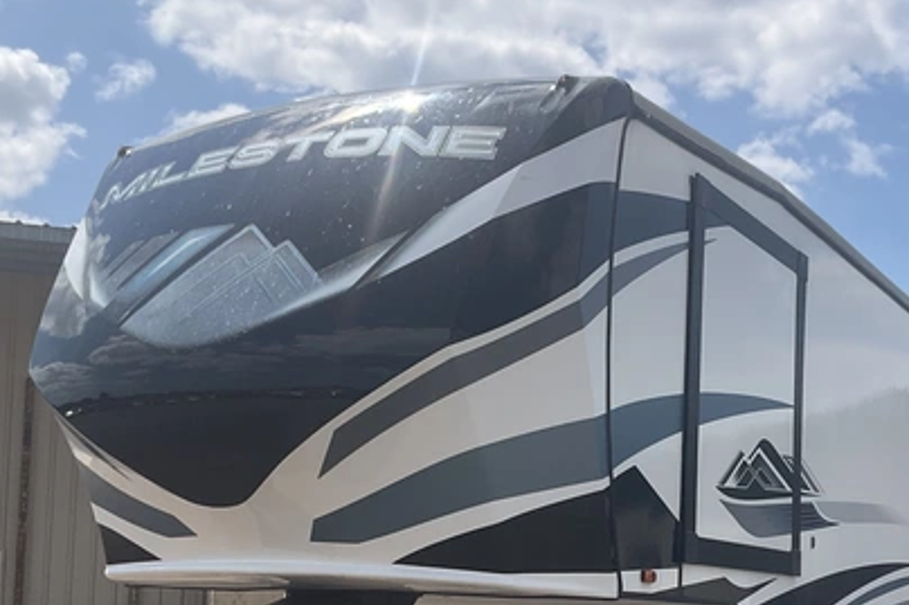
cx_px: 574
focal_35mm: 56
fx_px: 1413
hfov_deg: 35.4
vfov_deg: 23.7
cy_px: 500
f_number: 1.8
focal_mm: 3
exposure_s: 1/2538
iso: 25
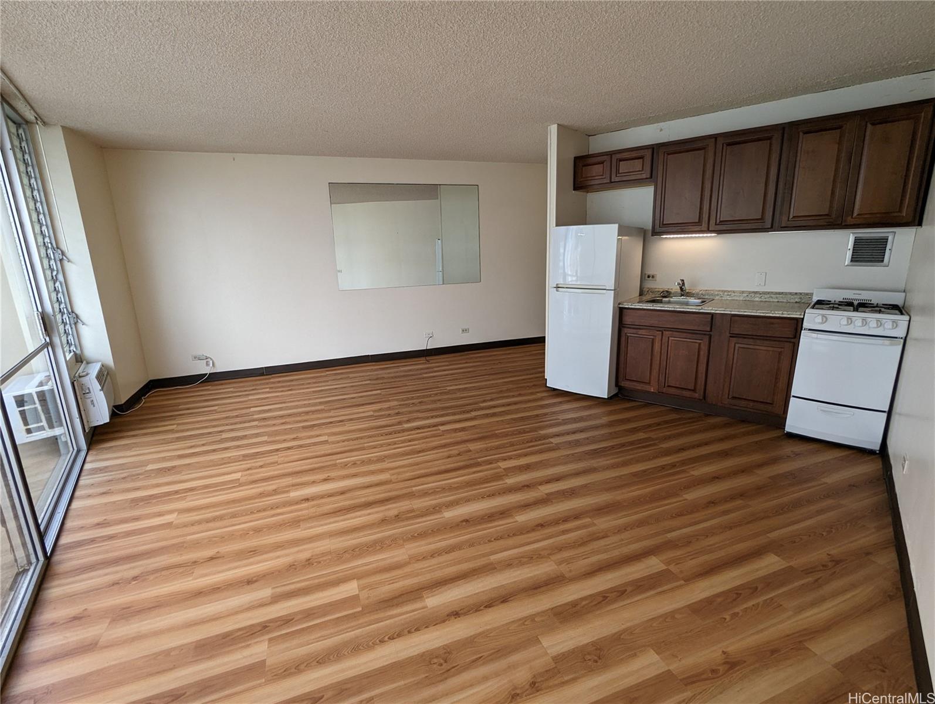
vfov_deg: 78.2
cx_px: 468
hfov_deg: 94.4
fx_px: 433
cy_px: 352
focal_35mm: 16
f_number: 2.2
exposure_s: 1/124
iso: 47
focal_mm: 2.35
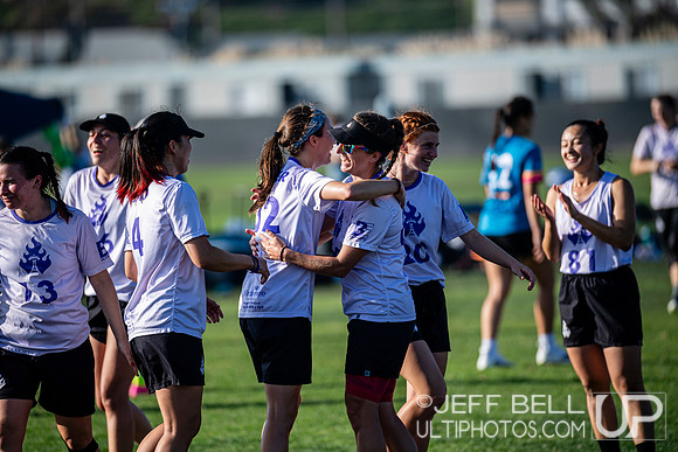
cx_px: 339
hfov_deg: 7.6
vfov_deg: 5.1
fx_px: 5086
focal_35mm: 270
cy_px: 226
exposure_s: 1/2500
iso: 200
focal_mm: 270
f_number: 3.2
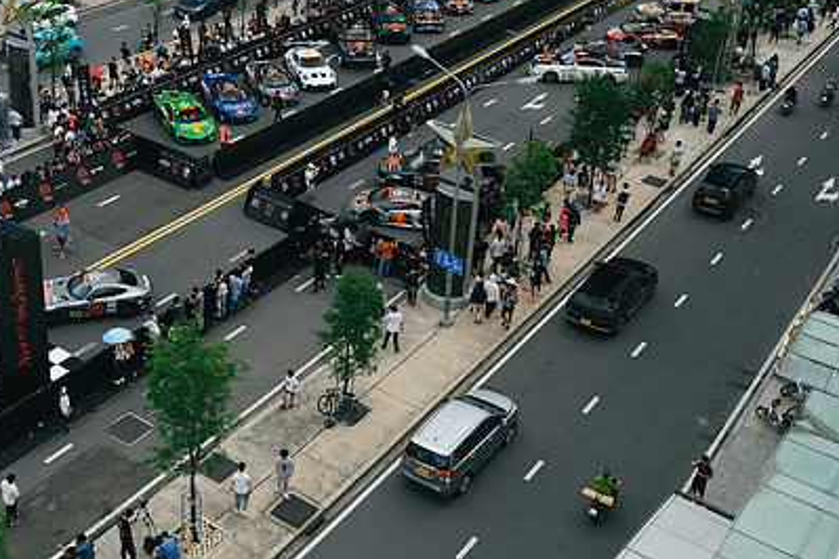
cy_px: 178
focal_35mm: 48
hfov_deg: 41.0
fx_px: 1119
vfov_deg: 27.9
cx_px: 343
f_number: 3.2
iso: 400
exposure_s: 1/2000
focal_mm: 22
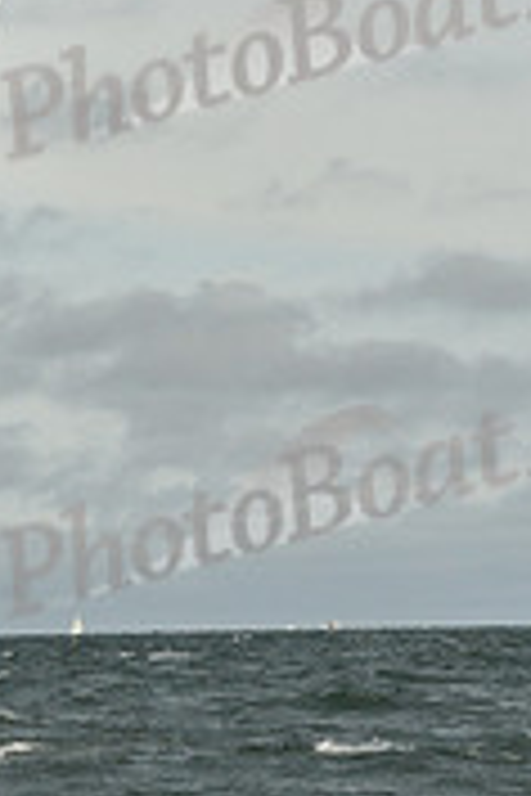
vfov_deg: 6.6
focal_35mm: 312
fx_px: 6902
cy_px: -126
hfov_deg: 4.4
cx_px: -232
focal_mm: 95
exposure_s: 1/1250
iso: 320
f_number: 10
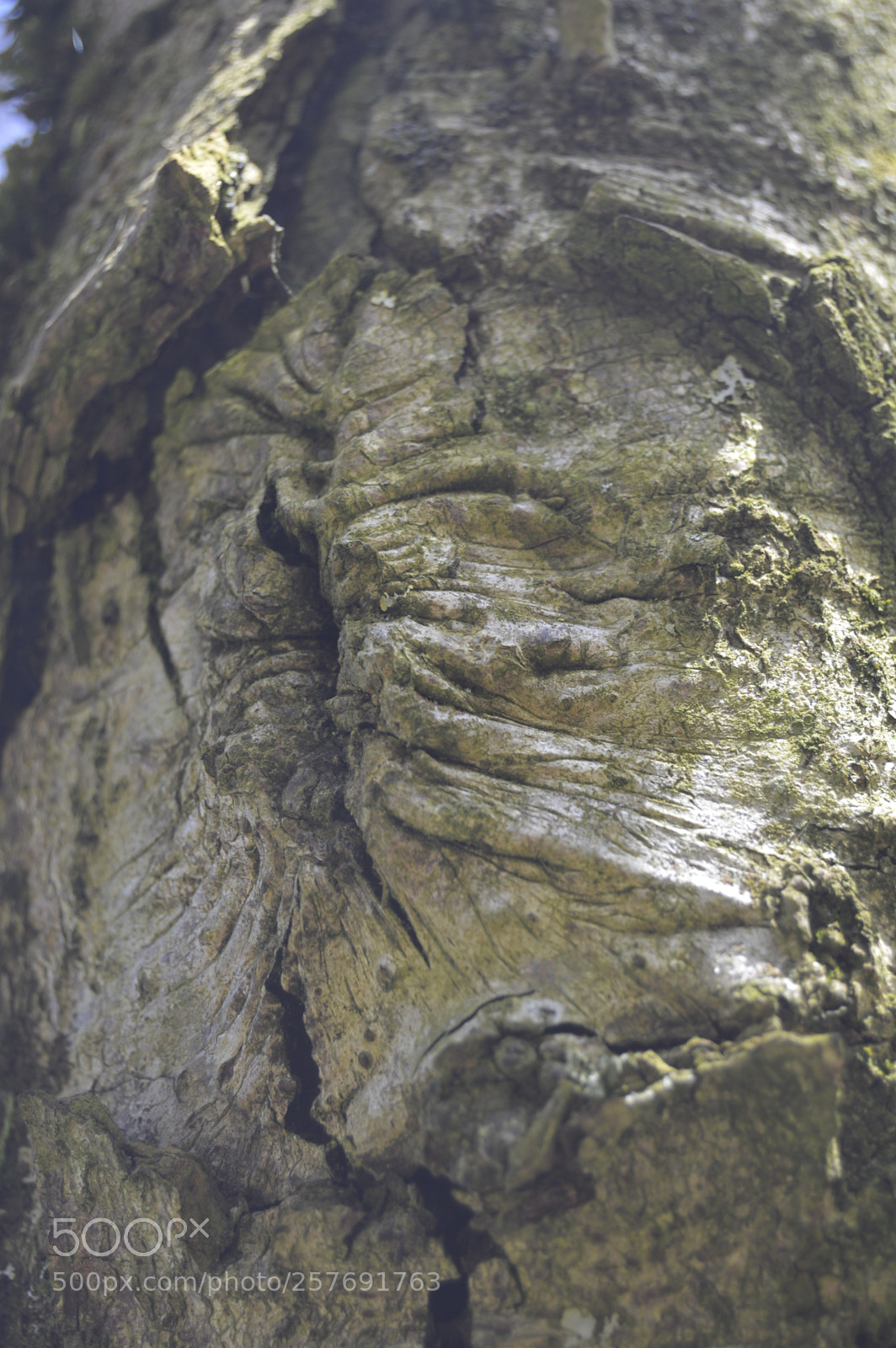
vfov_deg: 24.6
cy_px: 674
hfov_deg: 16.5
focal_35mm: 82
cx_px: 448
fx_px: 3085
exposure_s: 1/125
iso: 180
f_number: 5.6
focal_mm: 55
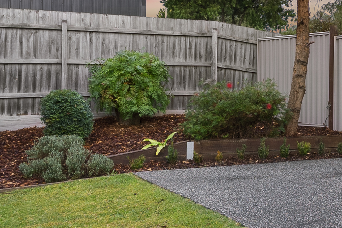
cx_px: 414
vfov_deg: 23.0
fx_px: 561
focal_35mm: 59
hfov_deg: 29.1
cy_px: 95
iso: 320
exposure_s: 1/6
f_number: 7.1
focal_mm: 14
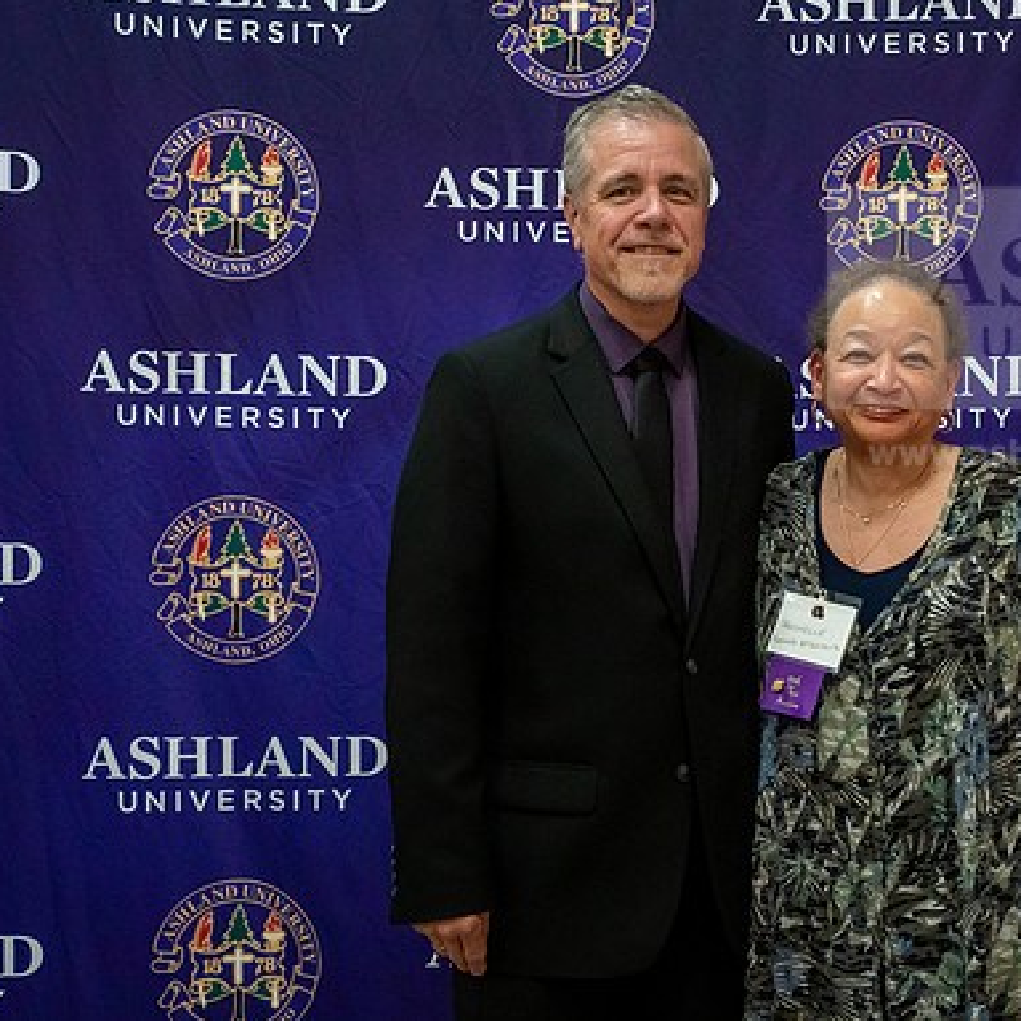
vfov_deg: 25.7
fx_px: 2236
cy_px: 509
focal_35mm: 67
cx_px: 698
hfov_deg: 25.6
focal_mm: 46
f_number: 2.8
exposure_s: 1/400
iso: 5000
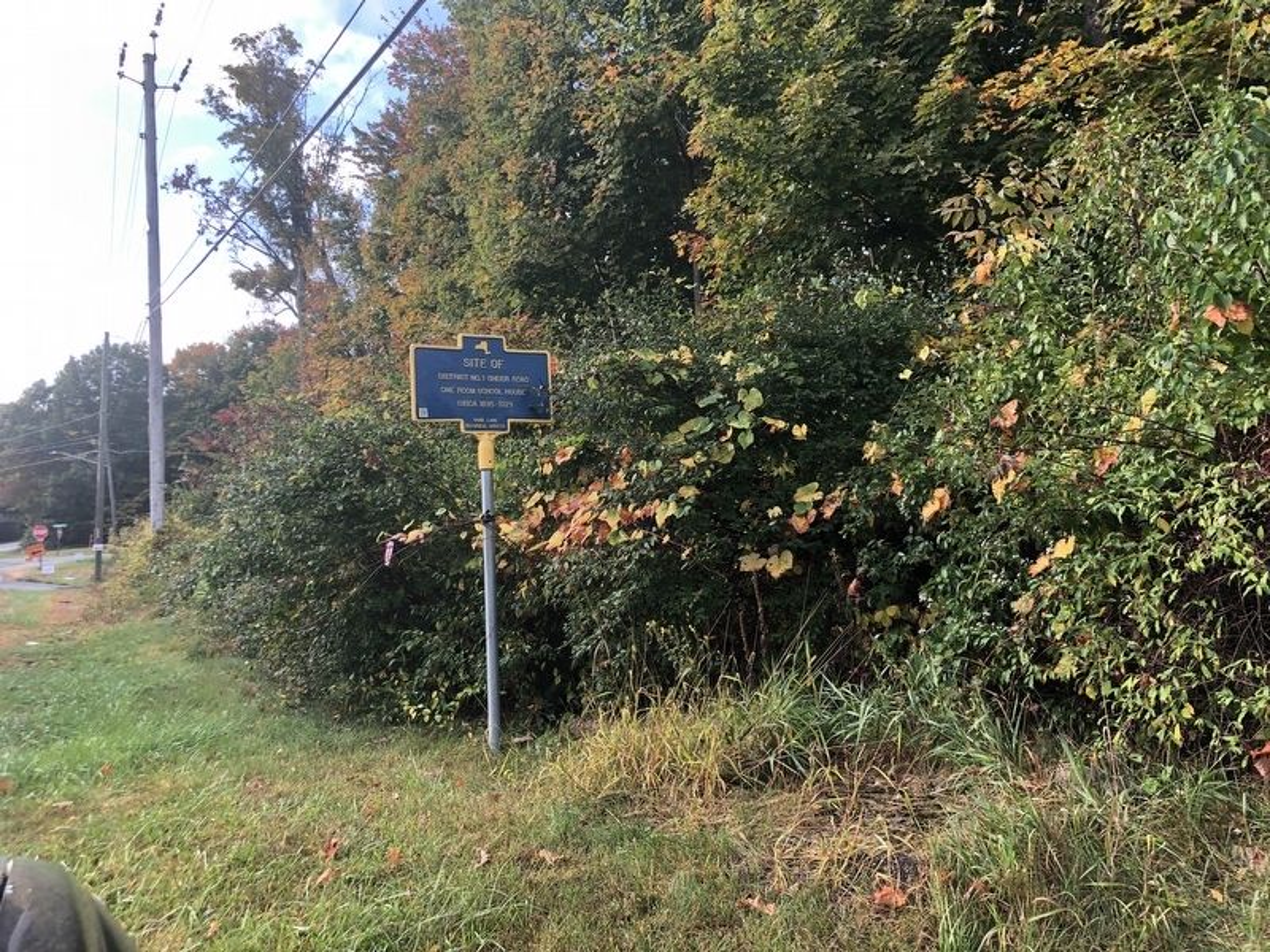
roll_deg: -2.5
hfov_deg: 63.4
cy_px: 476
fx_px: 1027
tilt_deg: -2.3
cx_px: 635
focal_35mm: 28
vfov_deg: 49.7
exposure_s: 1/120
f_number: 1.8
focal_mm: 4
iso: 20
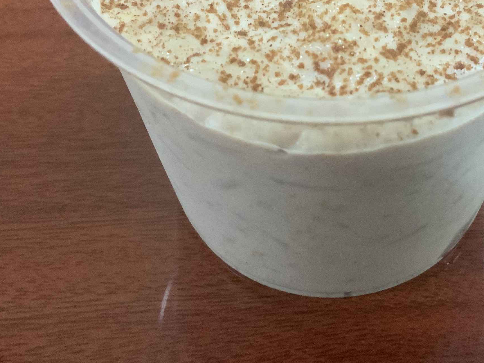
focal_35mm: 68
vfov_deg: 21.5
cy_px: 96
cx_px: 335
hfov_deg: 28.3
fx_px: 951
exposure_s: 1/39
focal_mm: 3
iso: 320
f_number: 1.8
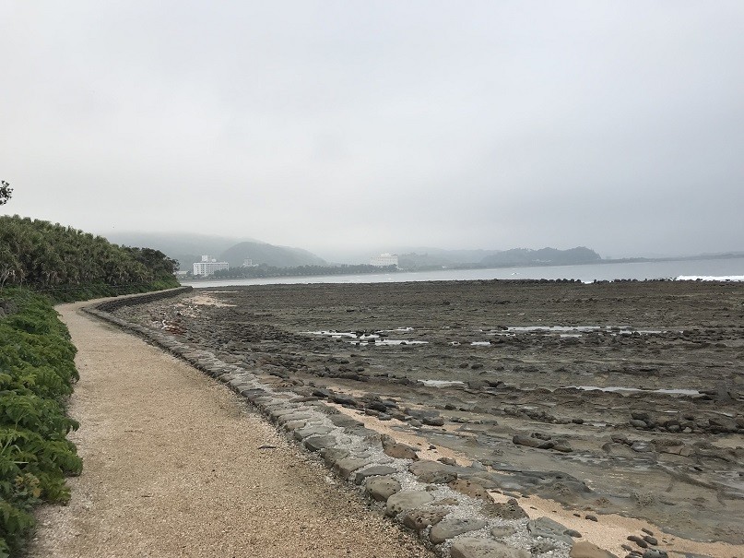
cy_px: 279
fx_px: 602
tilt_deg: -1.2
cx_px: 372
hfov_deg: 63.5
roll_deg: +2.8
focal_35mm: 28
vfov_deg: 49.7
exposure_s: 1/1546
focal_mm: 3.99
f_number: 1.8
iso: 20
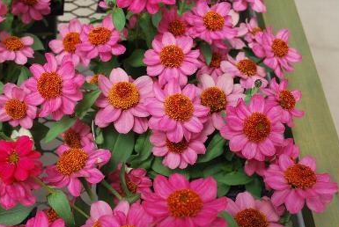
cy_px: 117
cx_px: 168
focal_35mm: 55
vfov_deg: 24.9
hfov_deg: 36.5
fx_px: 514
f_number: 8
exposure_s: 1/60
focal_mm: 35
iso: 100
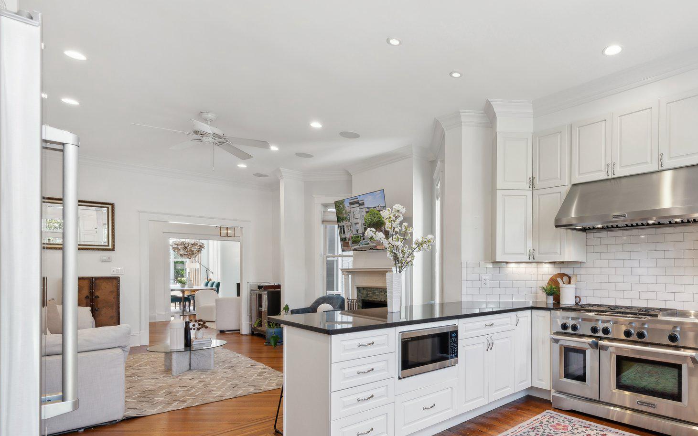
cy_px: 272
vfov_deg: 58.9
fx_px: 380
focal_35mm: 20
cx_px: 470
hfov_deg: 81.9
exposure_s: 1/13
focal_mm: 14
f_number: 7.1
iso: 100
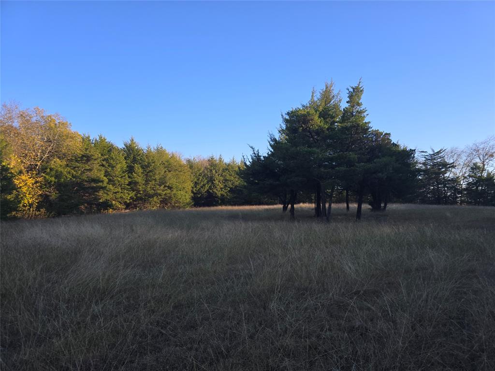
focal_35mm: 23
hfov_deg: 73.9
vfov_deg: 58.9
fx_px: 329
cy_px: 186
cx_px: 248
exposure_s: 1/254
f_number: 1.7
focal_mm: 6.3
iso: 12
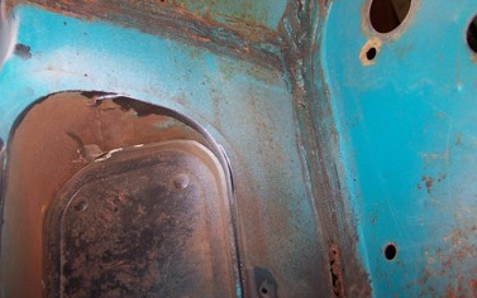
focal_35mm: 54
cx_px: 235
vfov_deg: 24.0
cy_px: 119
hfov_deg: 37.5
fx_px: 702
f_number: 3.2
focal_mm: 8
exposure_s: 1/60
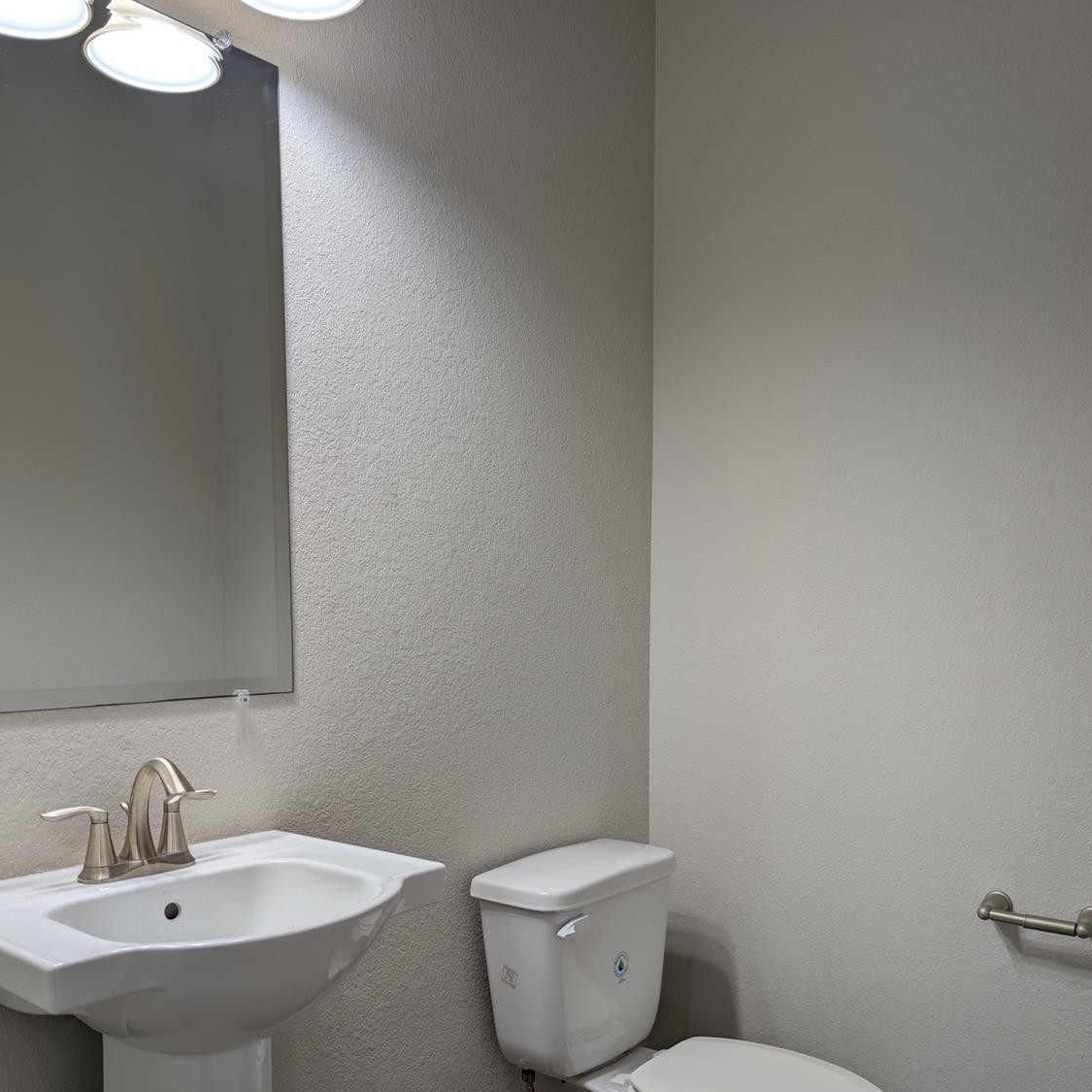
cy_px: 716
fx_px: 1035
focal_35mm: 29
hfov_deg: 55.6
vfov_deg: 54.6
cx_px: 547
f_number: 1.68
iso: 23
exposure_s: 1/60
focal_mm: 6.9
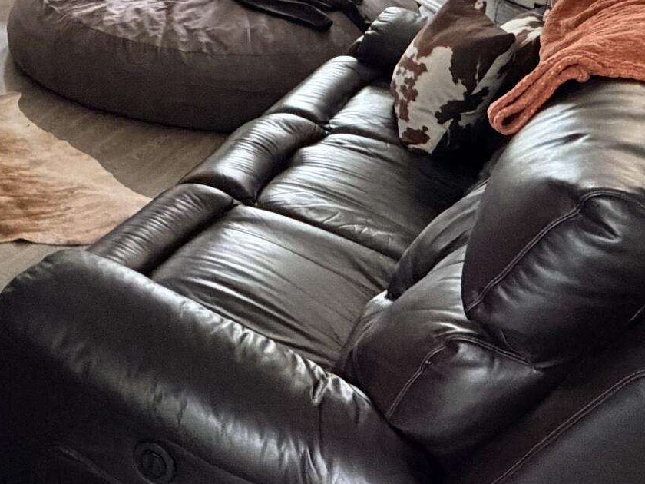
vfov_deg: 27.5
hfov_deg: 34.8
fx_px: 932
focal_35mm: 50
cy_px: 7
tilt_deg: -15.6
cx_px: 5
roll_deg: -0.7
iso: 1000
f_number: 2.2
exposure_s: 1/60
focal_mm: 2.22
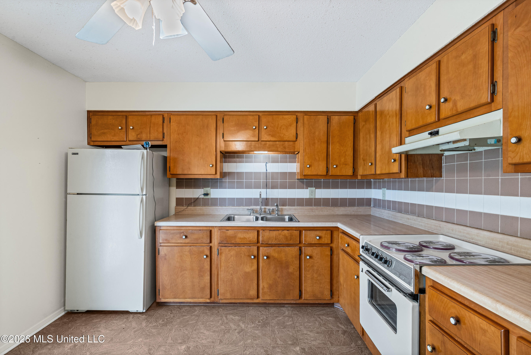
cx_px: 266
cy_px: 178
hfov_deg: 96.7
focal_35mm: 16
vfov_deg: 73.8
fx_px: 236
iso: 800
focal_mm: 16
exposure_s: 1/4
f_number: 9.5
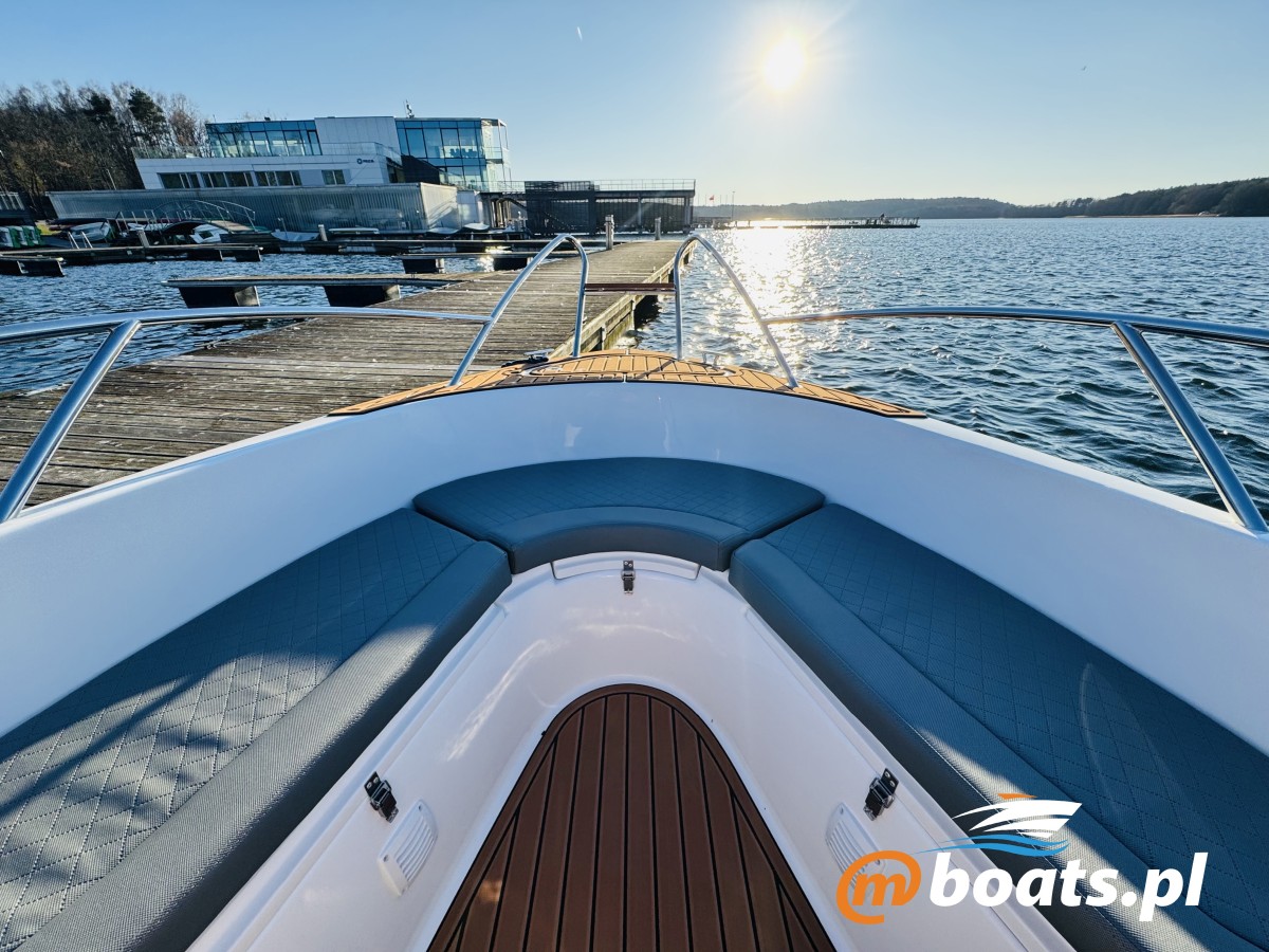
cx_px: 634
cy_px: 476
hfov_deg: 102.1
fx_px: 513
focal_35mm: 14
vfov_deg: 85.7
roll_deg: +1.3
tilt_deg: -26.2
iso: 50
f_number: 2.2
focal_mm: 2.22
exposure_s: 1/1034
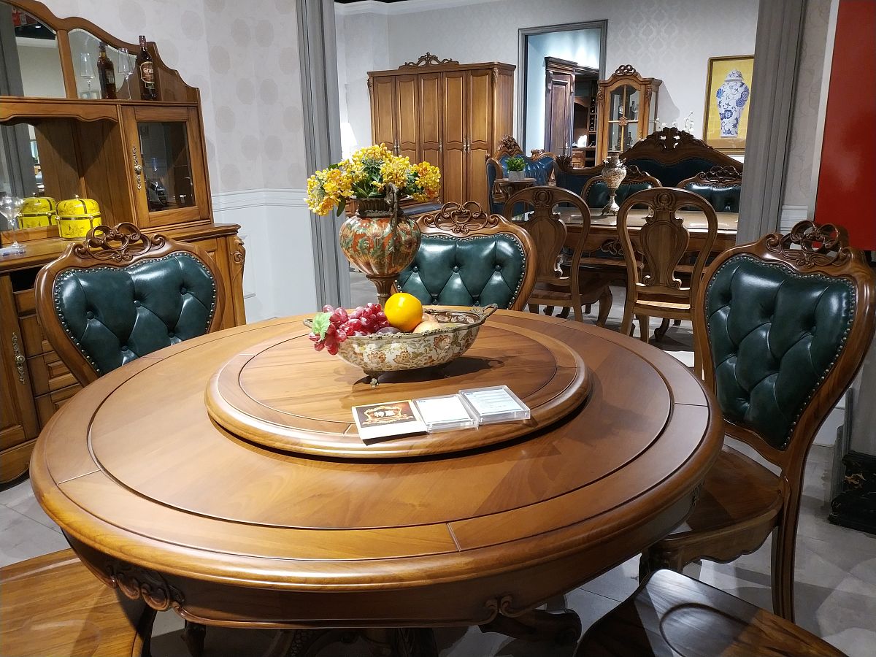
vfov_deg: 44.2
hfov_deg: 56.8
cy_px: 328
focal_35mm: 32
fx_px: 810
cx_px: 438
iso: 409
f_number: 2
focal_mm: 4.5
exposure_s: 1/17
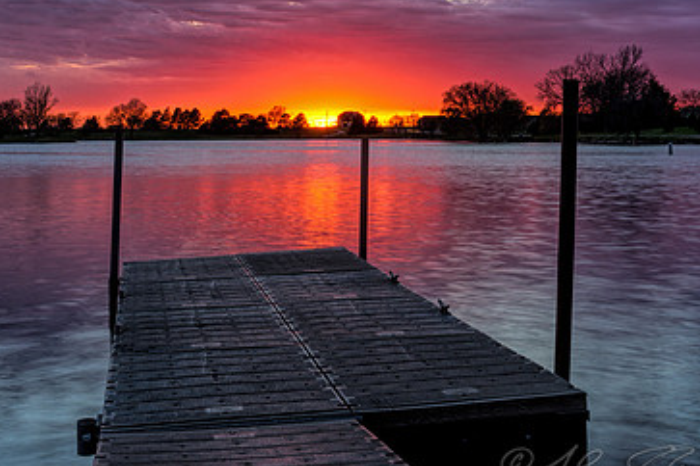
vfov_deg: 24.1
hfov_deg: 35.6
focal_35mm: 56
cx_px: 307
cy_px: 180
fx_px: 1089
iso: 50
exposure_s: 1
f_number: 20
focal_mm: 35
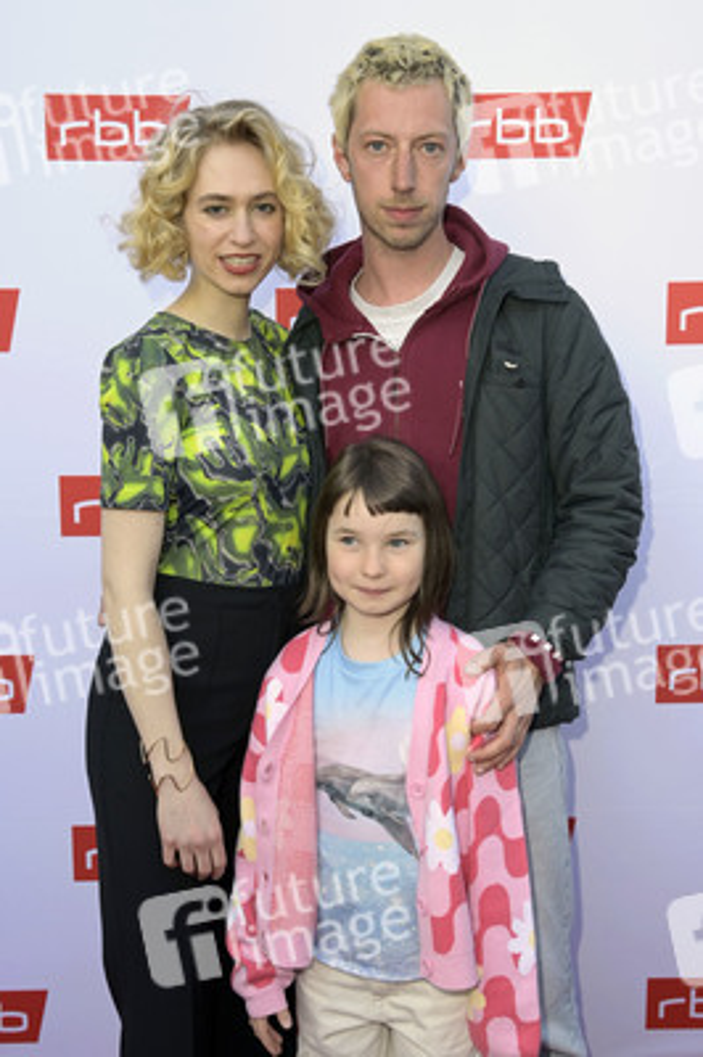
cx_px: 352
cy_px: 528
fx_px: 1027
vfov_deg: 54.5
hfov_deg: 37.8
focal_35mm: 35
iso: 640
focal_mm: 35
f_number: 5.6
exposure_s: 1/250
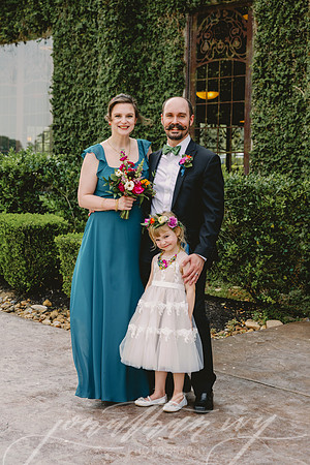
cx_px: 155
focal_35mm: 62
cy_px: 232
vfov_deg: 32.4
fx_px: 801
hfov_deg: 21.9
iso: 200
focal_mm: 62
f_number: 5
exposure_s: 1/400
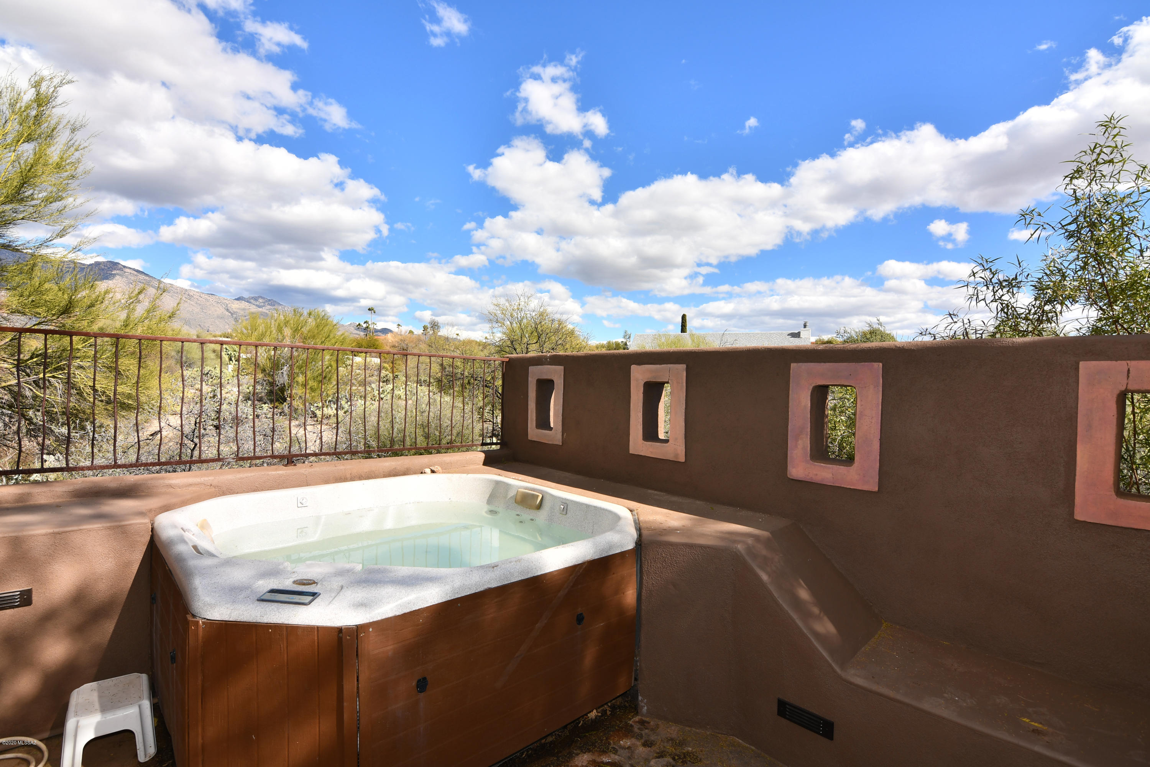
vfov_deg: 73.7
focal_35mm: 16
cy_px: 384
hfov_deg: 96.7
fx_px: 511
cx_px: 575
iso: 100
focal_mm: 11
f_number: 11
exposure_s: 1/250
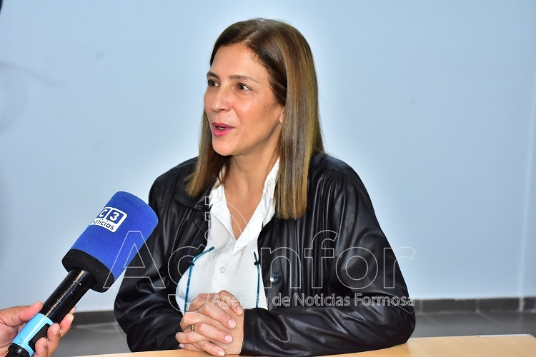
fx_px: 938
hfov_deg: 31.9
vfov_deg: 21.6
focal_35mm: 63
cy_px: 178
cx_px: 268
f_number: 7.1
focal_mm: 42
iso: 2000
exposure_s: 1/250
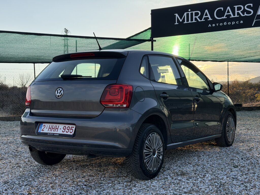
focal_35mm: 48
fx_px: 361
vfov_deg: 30.3
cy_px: 98
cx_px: 130
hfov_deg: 39.7
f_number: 1.78
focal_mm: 6.76
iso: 100
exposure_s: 1/2494
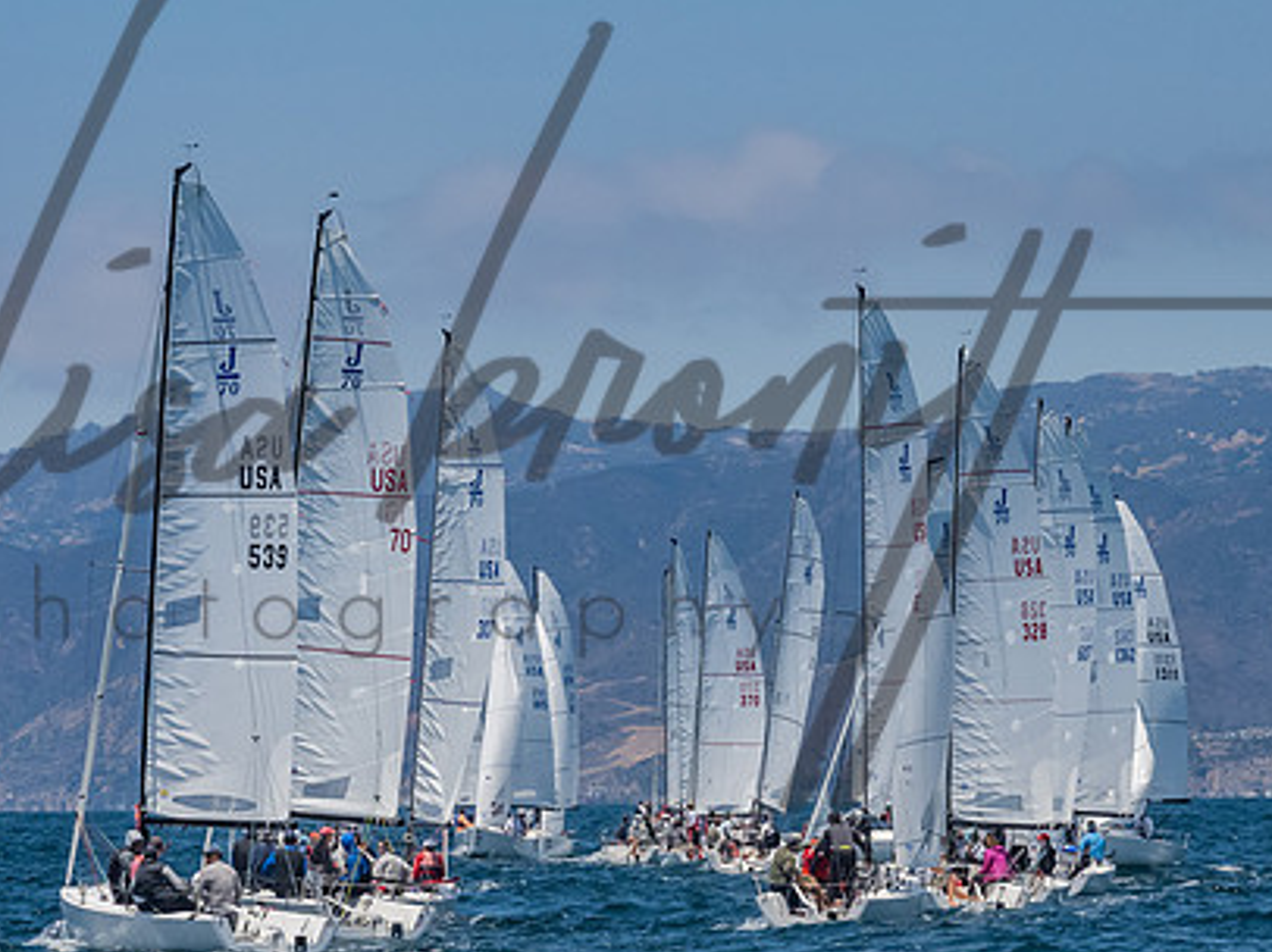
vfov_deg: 6.2
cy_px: 376
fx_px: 8777
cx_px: 642
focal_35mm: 239
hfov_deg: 8.3
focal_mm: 116
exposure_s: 1/1250
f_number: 14
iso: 640
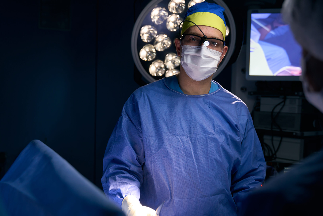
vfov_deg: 33.3
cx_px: 165
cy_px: 109
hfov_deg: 48.3
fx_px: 360
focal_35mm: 40
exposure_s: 1/250
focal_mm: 34.1
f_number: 2.8
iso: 320
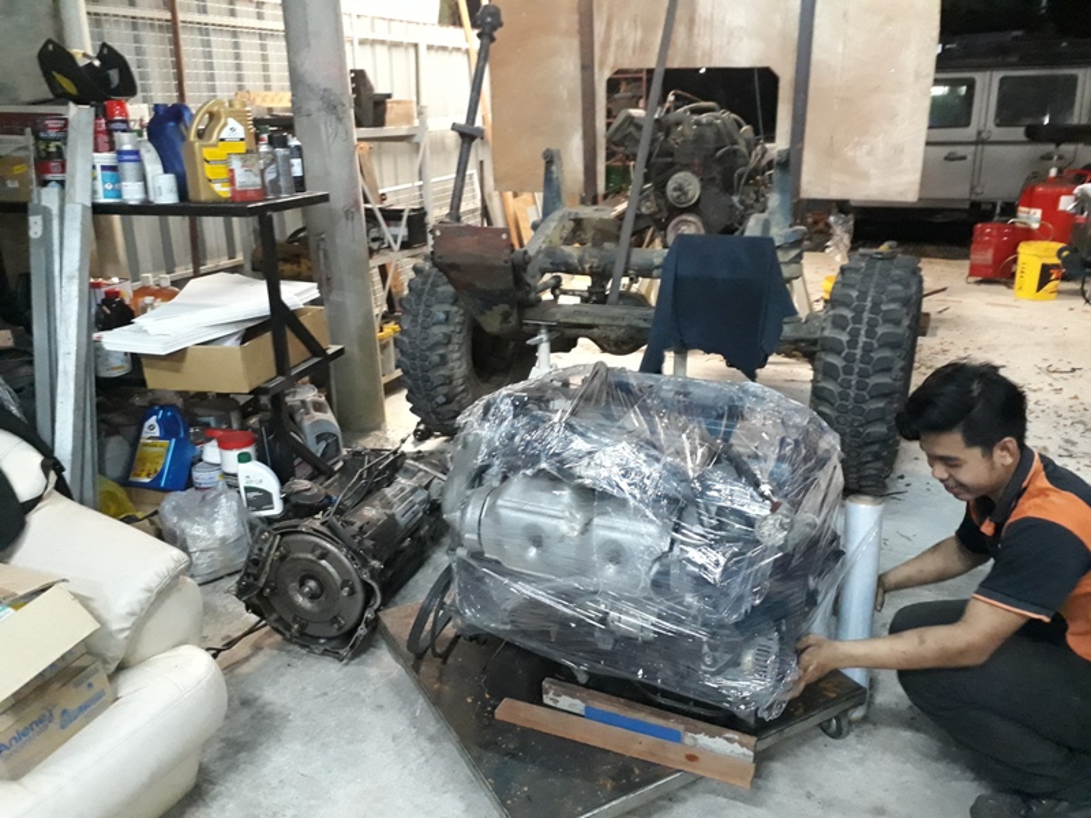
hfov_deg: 65.3
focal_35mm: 27
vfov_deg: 51.4
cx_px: 546
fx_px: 851
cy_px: 409
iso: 500
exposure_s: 1/17
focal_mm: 3.6
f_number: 1.9
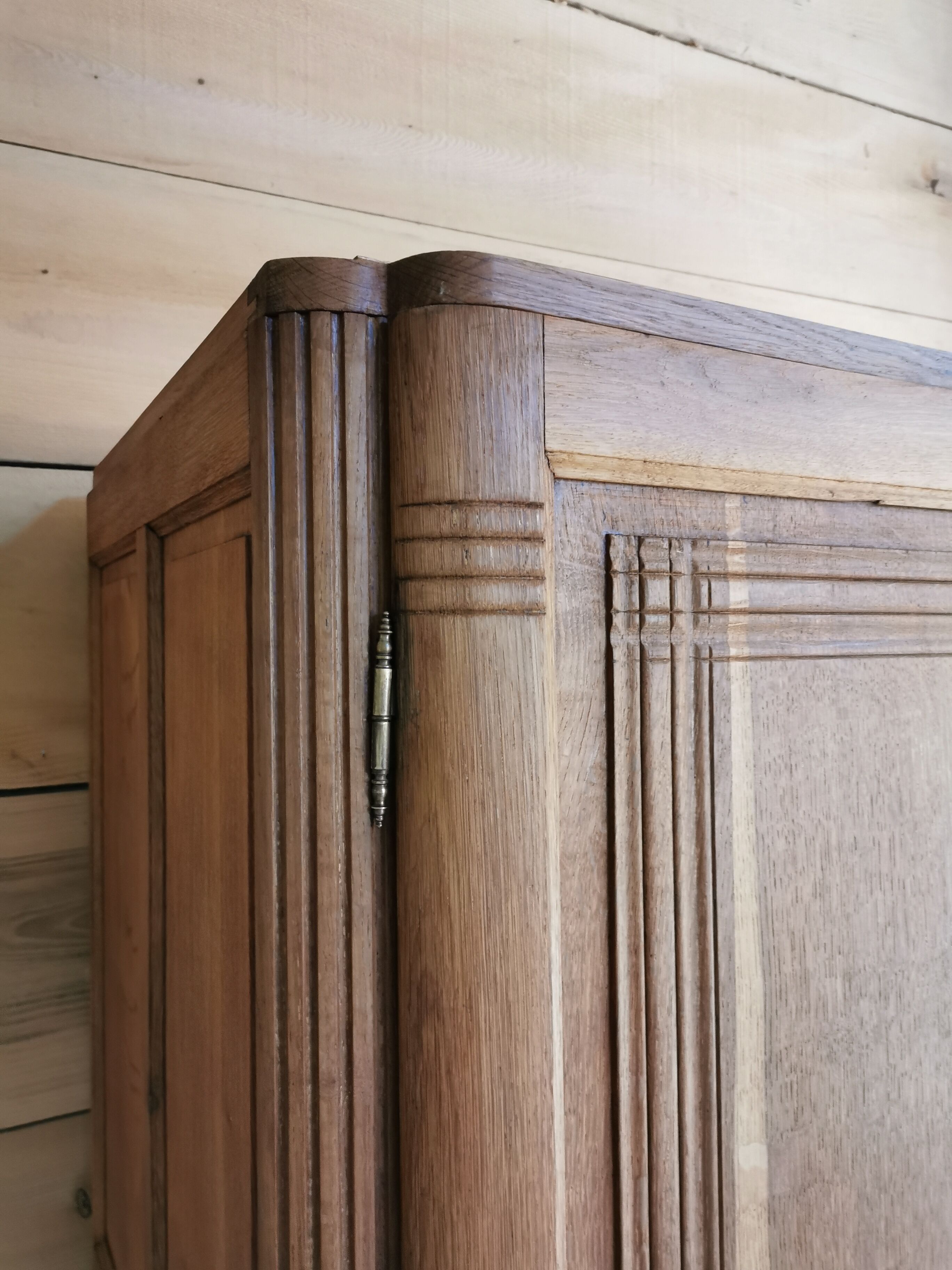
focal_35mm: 27
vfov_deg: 65.3
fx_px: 990
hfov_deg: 51.4
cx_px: 476
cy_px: 635
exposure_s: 1/33.3
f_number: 1.8
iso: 320
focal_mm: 5.58
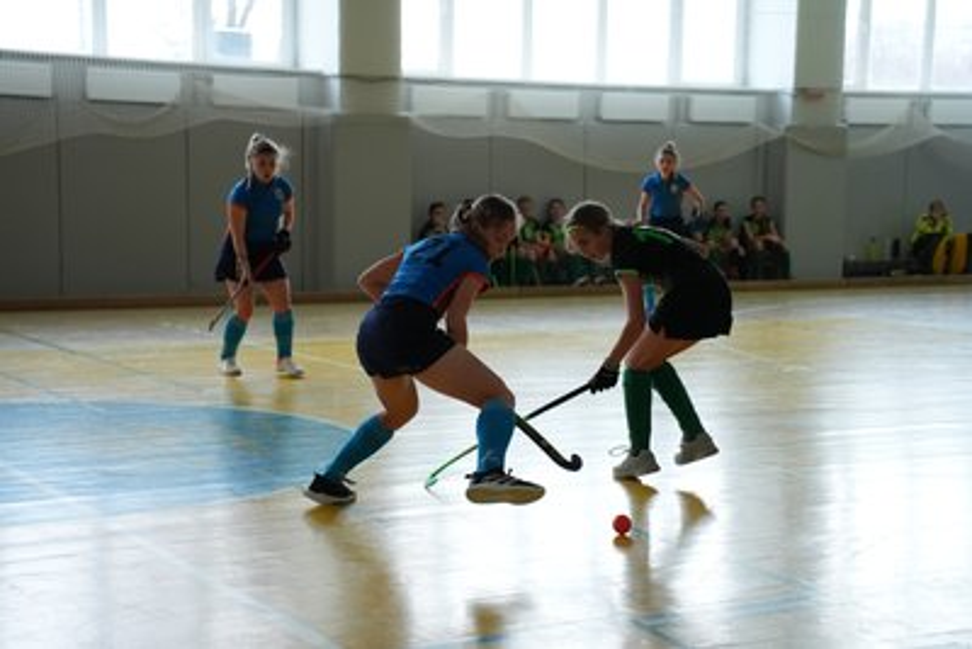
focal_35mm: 68
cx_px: 486
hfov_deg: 29.6
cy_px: 324
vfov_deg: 20.0
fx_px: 1837
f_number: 3.2
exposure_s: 1/640
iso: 5000
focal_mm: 68
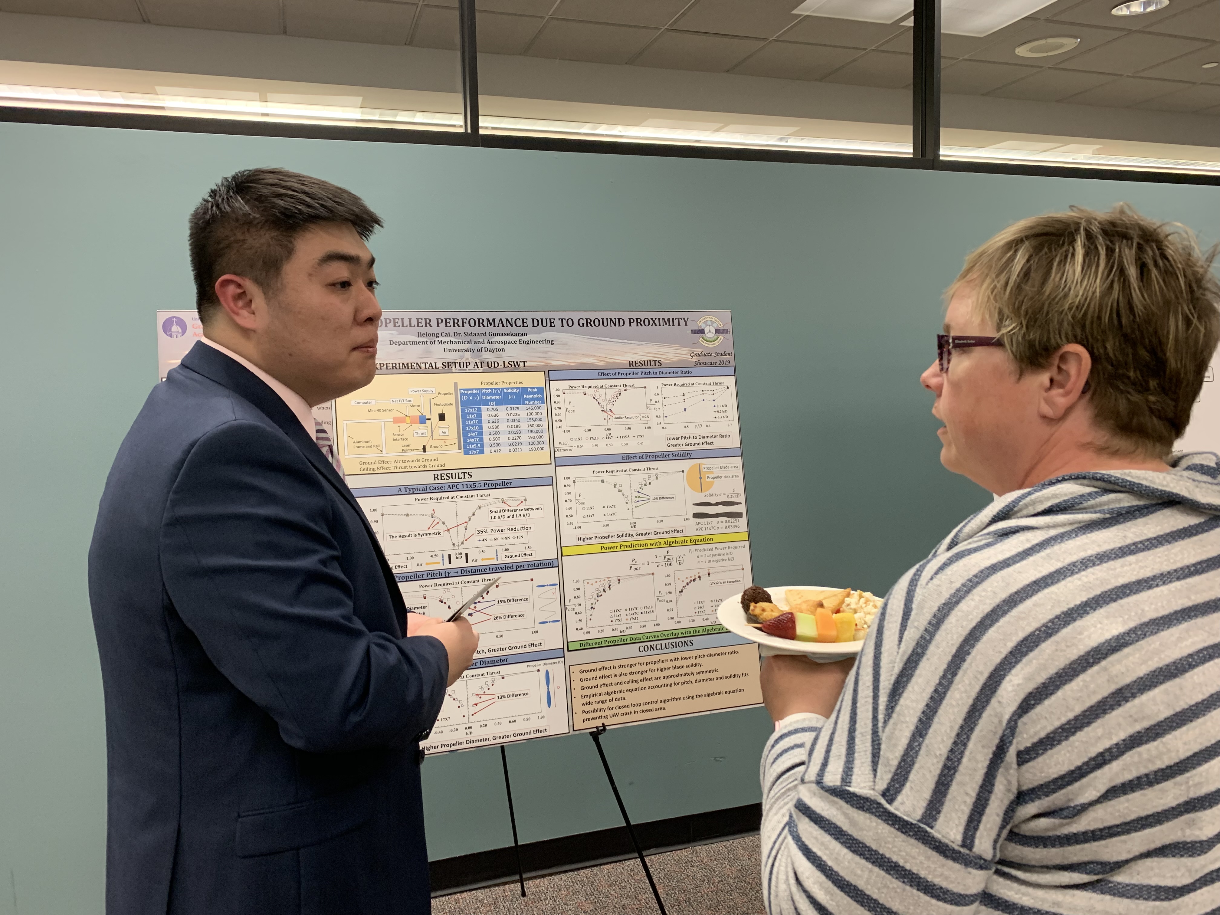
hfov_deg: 67.3
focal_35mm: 26
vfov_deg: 53.1
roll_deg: +1.1
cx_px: 610
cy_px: 458
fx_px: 916
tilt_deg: -5.3
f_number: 1.8
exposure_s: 1/60
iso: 160
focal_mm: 4.25
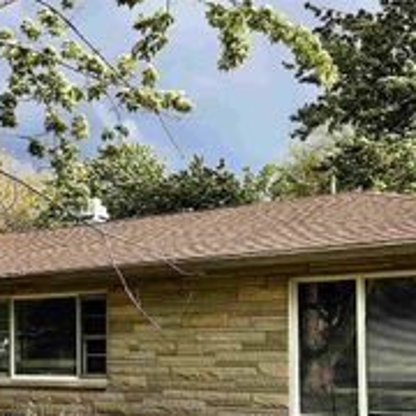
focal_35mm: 59
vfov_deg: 28.6
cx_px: 148
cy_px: 320
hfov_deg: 28.9
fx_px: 802
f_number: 1.78
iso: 64
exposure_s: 1/2410
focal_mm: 6.86
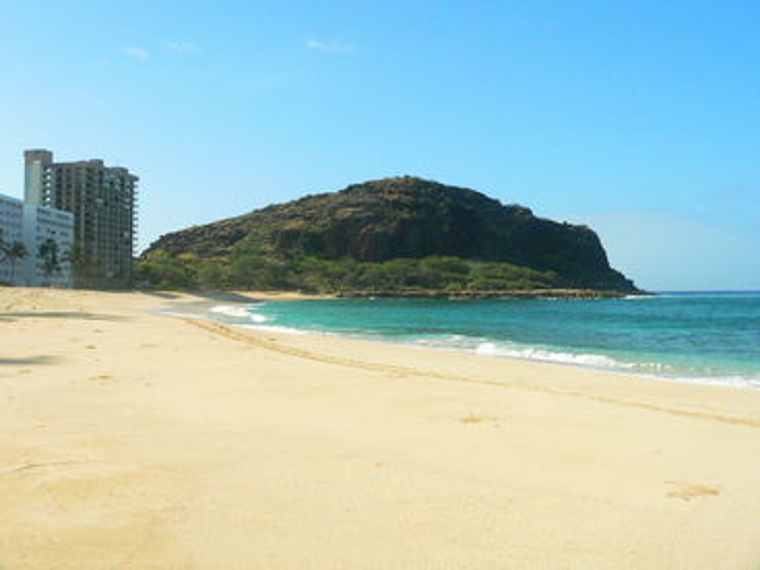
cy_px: 285
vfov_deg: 39.7
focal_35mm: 36
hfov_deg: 51.4
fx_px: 790
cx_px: 380
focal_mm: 6
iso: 400
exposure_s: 1/640
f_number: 5.2
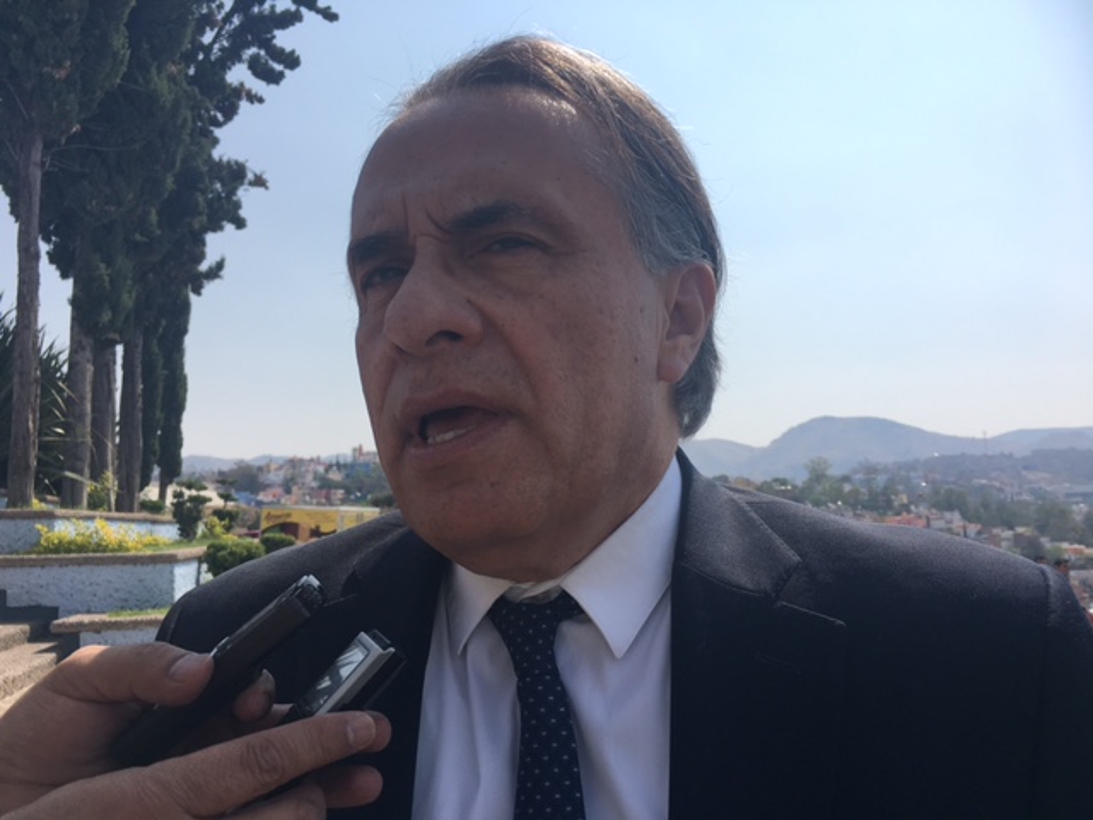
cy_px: 410
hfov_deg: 61.7
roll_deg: +0.2
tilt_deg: +6.4
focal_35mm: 29
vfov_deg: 48.2
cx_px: 546
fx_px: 916
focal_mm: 4.15
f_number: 2.2
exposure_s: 1/1672
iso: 25
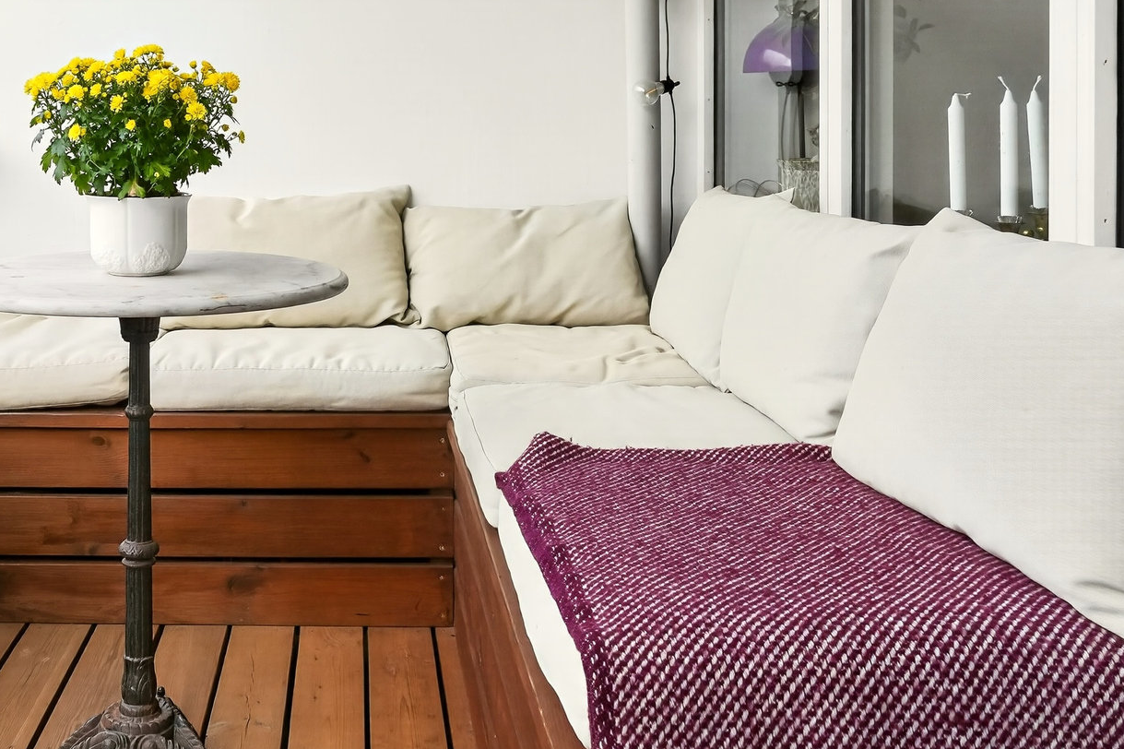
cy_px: 135
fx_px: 1311
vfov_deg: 31.0
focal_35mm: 42
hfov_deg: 45.3
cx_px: 323
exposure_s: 1/125
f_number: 8
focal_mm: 20
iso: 400
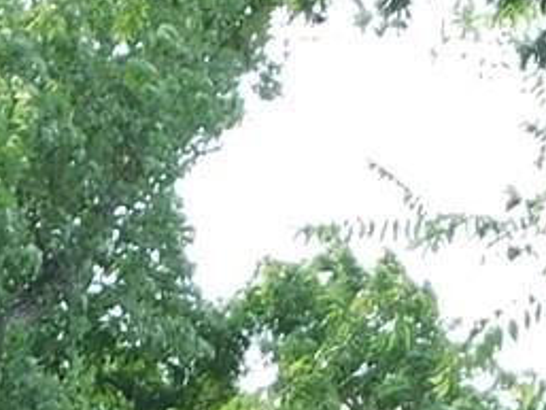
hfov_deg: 6.2
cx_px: -147
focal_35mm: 319
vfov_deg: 4.4
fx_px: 5034
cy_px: 1540
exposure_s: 1/400
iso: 125
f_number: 3.6
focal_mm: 7.1
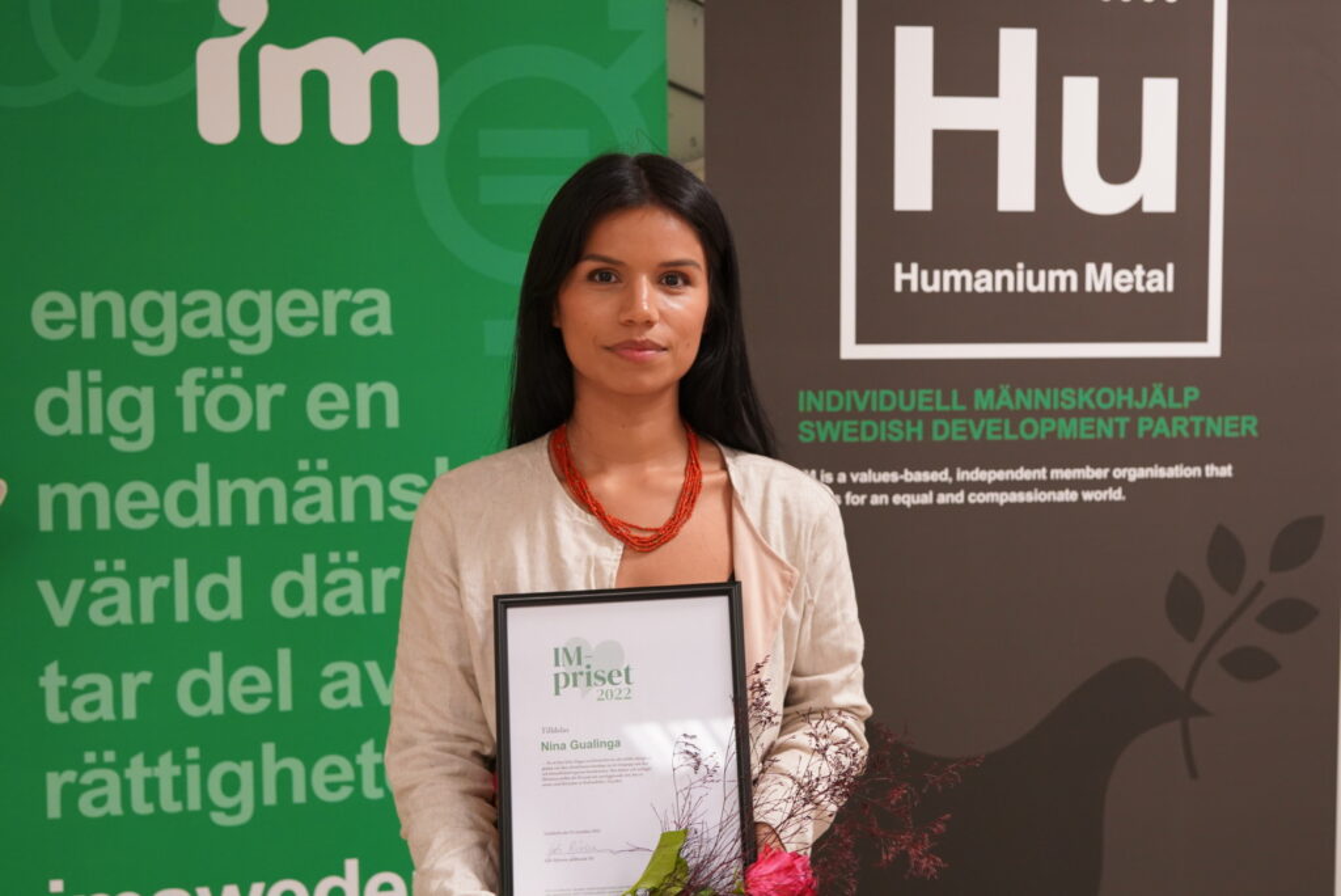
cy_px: 448
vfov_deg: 27.0
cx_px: 670
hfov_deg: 39.6
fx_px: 1863
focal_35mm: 50
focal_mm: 50
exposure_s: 1/160
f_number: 4
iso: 4000
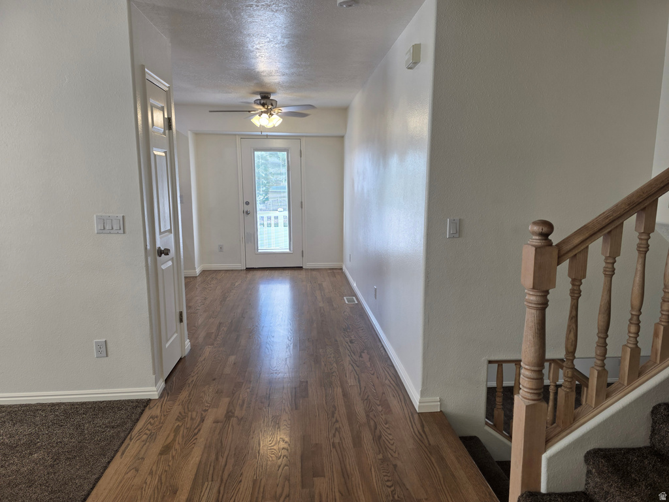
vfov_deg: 58.9
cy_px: 251
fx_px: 445
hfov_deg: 73.9
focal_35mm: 23
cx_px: 334
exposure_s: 1/120
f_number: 1.7
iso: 64
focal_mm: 6.3
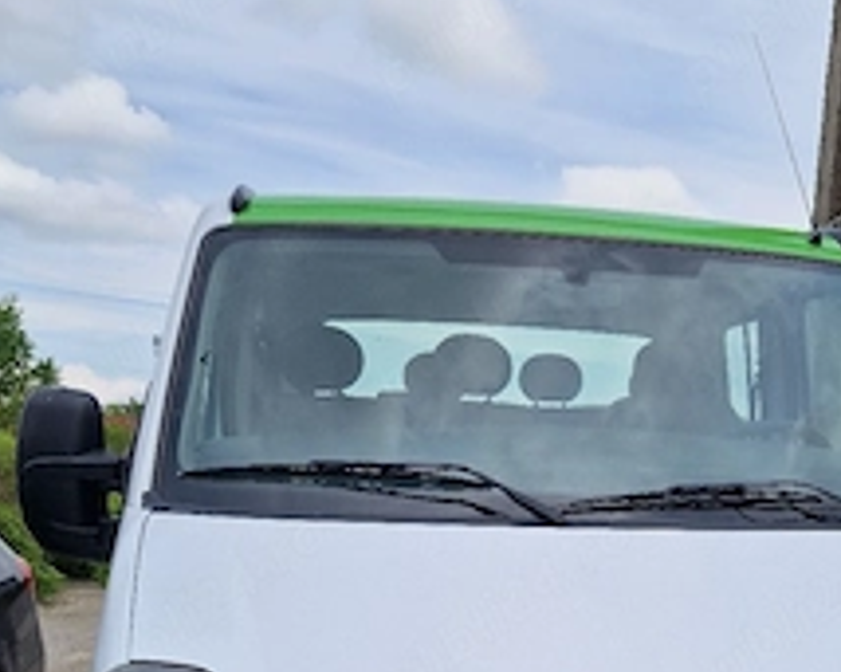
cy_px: 660
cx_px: 582
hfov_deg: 43.0
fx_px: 1045
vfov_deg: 32.9
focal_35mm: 42
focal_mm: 5.4
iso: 50
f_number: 1.8
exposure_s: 1/2500
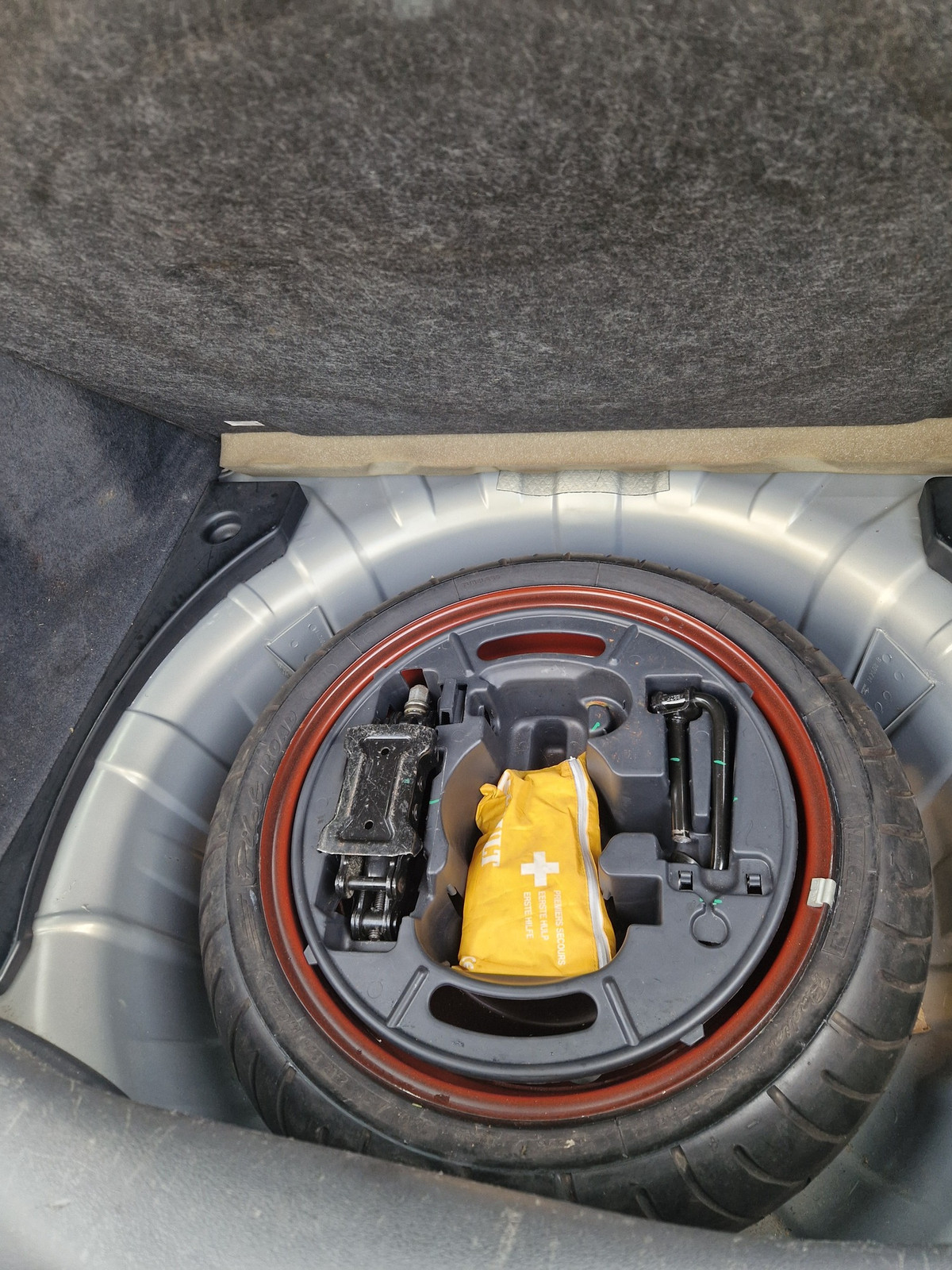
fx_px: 843
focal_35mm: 23
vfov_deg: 73.9
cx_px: 476
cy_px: 635
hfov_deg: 58.9
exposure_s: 1/180
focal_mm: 5.4
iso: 160
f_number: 1.8
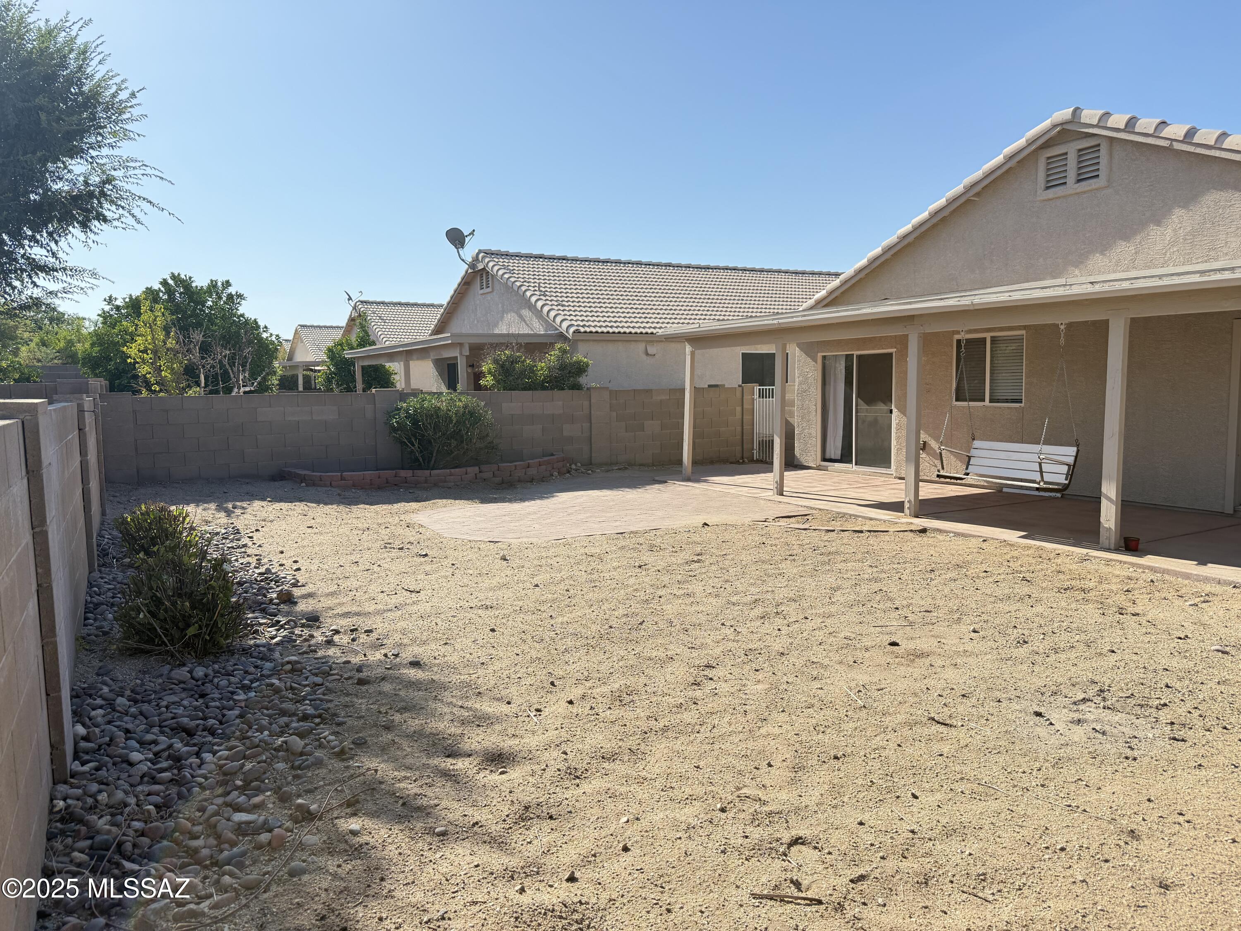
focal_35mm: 24
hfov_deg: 71.6
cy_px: 466
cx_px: 620
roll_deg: +0.4
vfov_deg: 56.8
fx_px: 860
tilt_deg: -4.1
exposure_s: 1/3425
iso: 100
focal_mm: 6.76
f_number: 1.78
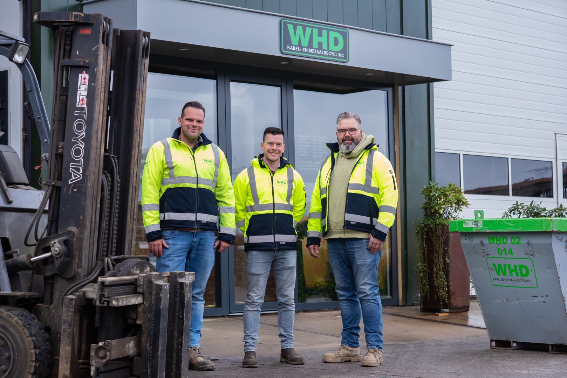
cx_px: 284
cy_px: 189
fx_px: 1339
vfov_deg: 16.1
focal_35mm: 85
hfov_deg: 23.9
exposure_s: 1/200
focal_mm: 85
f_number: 5.6
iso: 320
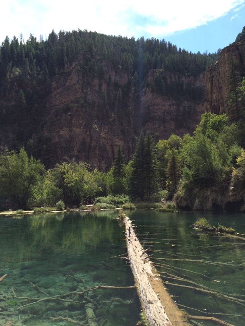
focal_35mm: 29
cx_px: 122
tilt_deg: +7.5
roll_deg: +0.0
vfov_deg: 61.7
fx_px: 274
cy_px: 163
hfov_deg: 48.2
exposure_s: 1/1172
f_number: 2.2
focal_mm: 4.15
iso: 32
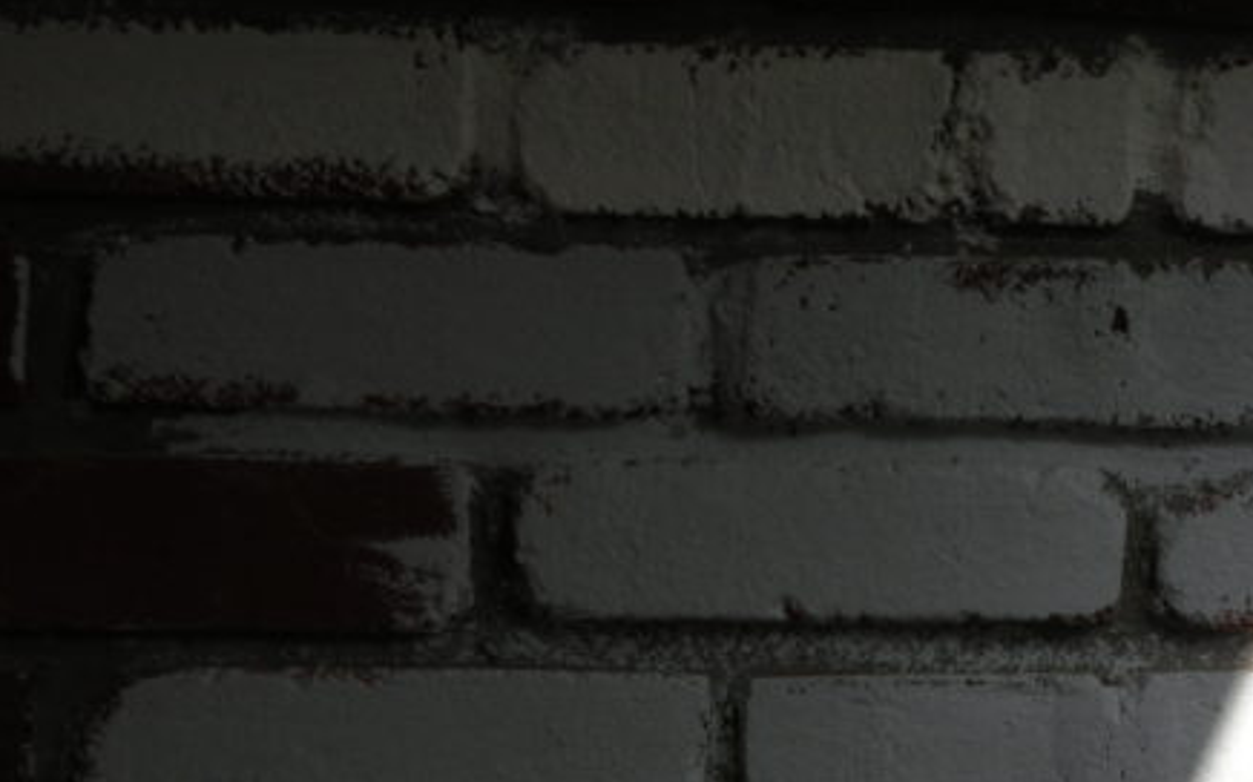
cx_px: 1141
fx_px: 3720
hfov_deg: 18.8
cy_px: 851
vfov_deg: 11.8
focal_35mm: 109
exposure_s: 1/159
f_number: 5.6
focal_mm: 9.8
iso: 64
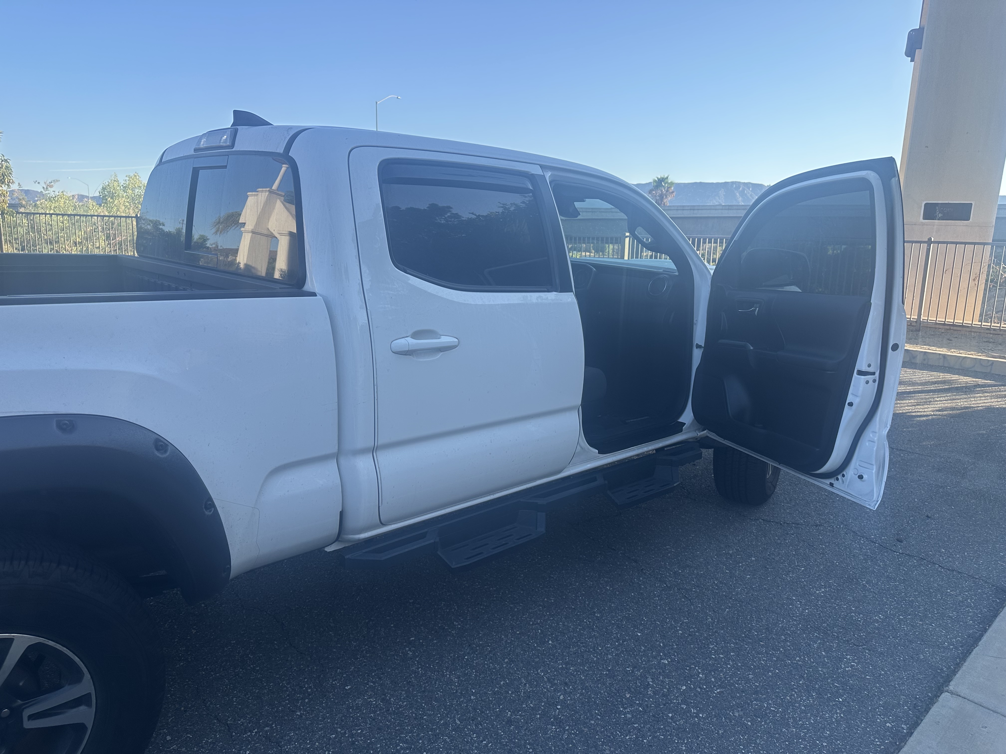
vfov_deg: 56.8
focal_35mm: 24
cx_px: 503
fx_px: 697
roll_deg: -2.0
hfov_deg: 71.6
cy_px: 377
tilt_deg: -11.6
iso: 80
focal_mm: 6.86
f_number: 1.78
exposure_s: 1/943
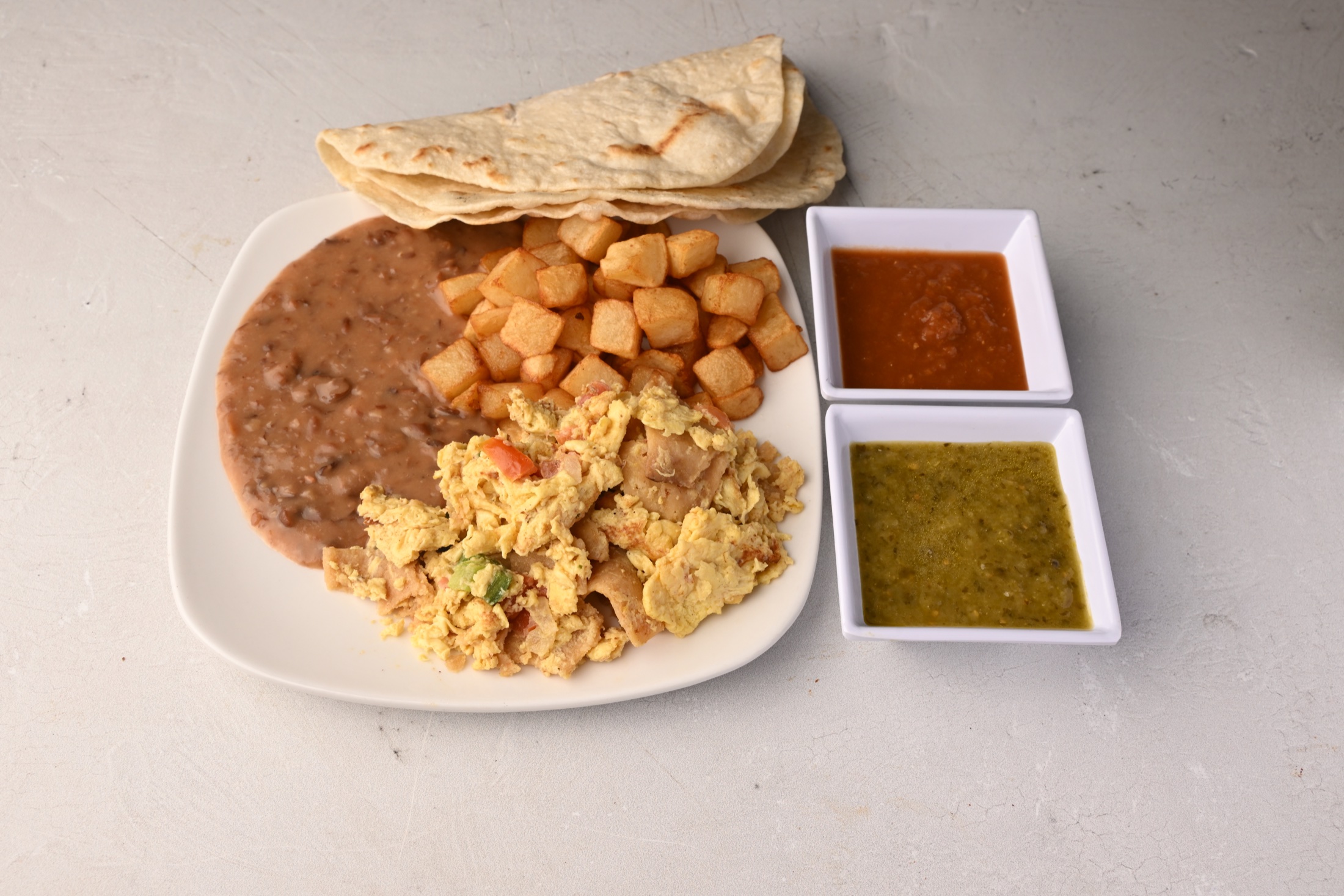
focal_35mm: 38
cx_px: 672
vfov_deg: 35.0
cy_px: 448
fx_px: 1418
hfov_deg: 50.7
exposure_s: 1/200
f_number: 13
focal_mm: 38
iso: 250
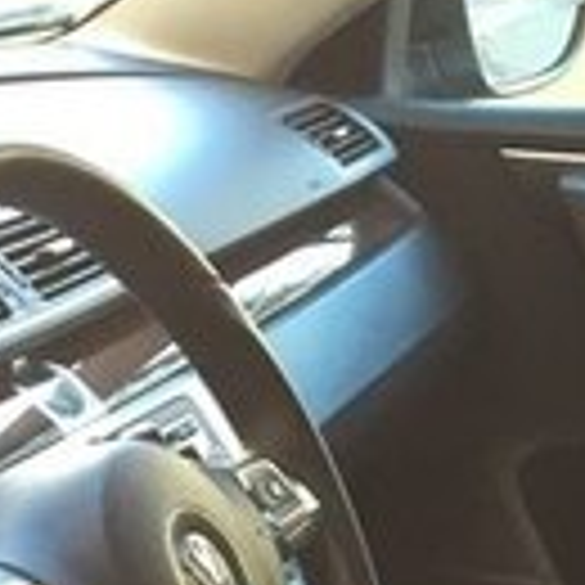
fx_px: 2486
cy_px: 974
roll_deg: -1.0
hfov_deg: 13.2
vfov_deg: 12.5
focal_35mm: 130
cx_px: 652
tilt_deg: -25.5
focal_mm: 4.15
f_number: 2.2
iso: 50
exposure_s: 1/33
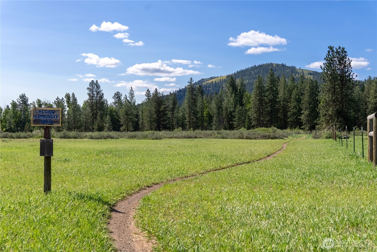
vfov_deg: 31.4
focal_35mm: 43
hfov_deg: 45.6
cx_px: 188
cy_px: 126
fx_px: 448
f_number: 5.6
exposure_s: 1/8000
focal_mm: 42.8
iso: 100
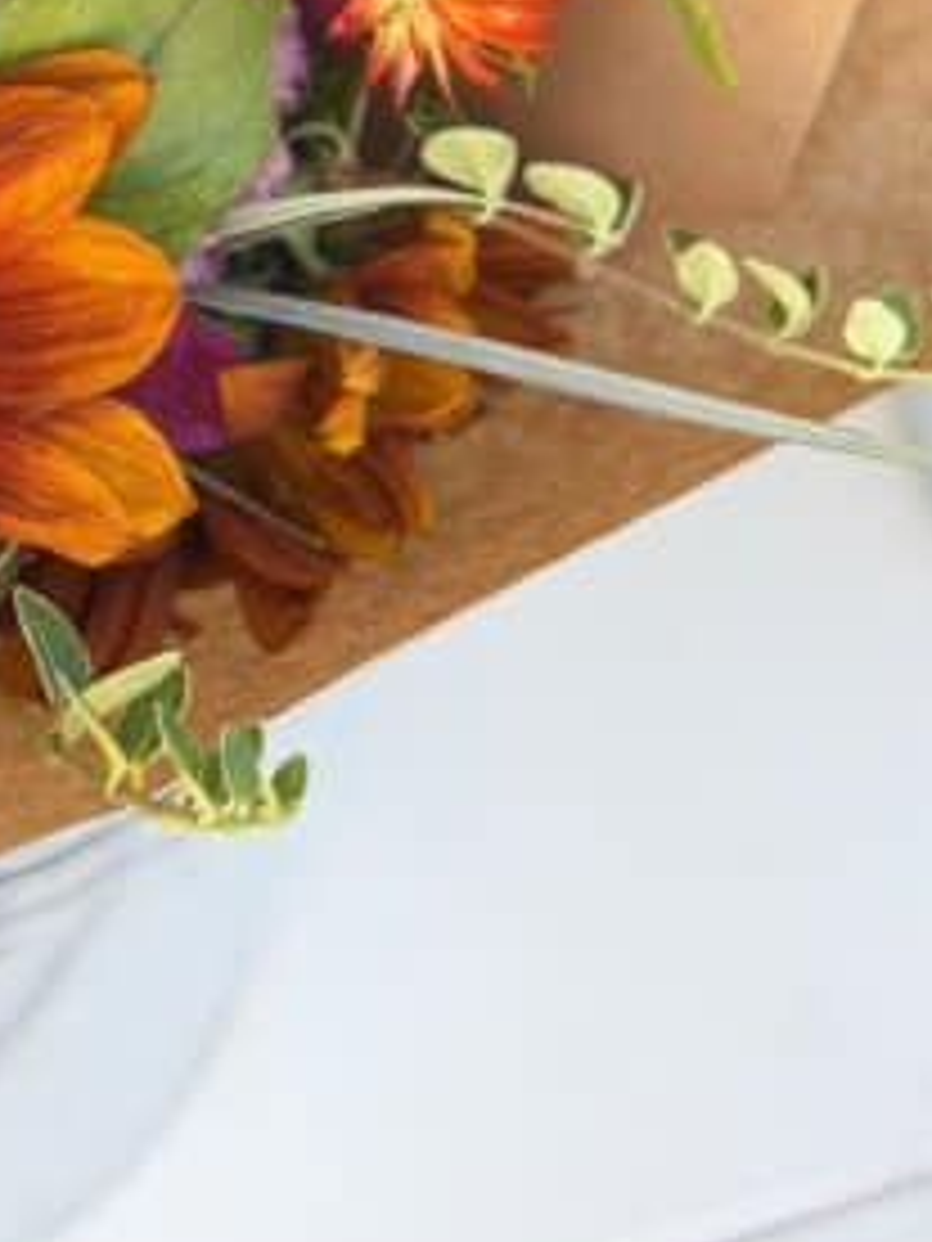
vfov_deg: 13.6
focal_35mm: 139
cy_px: -418
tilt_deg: -41.9
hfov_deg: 10.5
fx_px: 4990
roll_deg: +3.2
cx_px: -216
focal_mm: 6.76
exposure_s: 1/153
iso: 64
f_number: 1.78
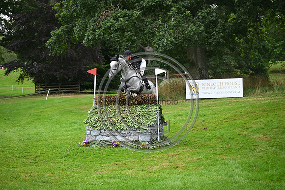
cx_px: 142
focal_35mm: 120
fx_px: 950
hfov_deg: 17.1
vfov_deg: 11.4
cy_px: 95
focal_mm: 120
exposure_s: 1/1250
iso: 1100
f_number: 4
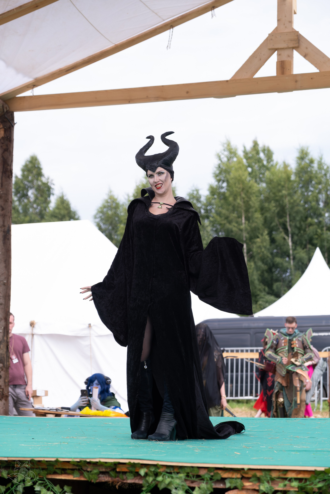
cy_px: 247
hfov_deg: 16.5
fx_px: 1141
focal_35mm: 83
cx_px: 165
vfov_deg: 24.5
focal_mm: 55
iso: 250
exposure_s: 1/1250
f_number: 3.6
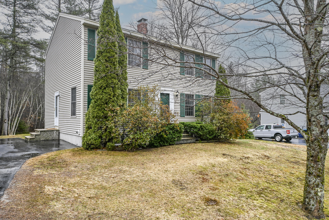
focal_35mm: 25
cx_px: 164
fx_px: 226
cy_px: 110
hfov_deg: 72.1
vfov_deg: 51.7
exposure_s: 1/250
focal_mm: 16.5
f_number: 5.6
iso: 125
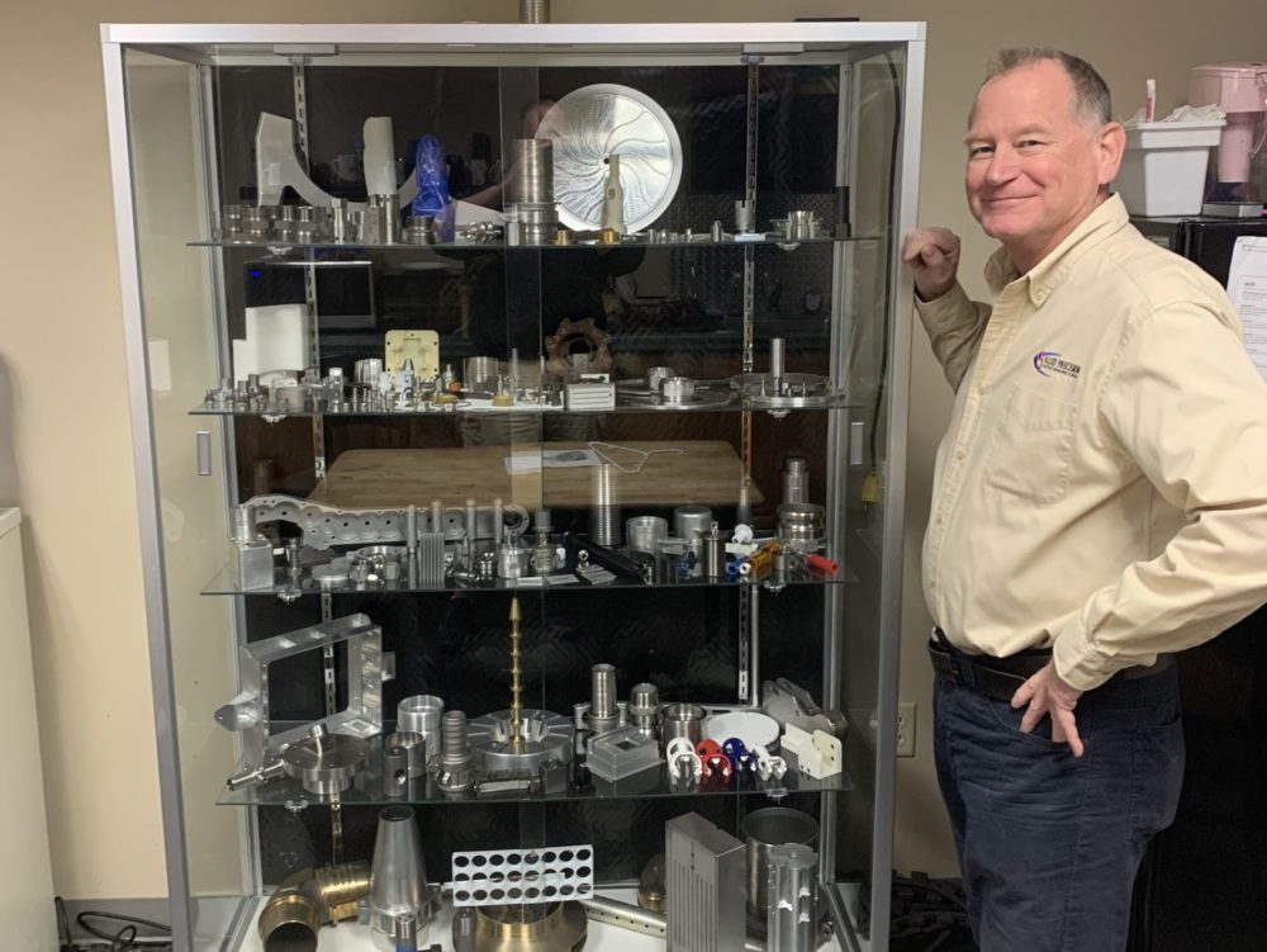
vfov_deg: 53.1
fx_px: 952
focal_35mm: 26
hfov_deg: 67.3
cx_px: 634
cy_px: 476
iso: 100
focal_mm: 4.25
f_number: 1.8
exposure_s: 1/40
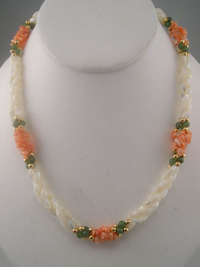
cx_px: 100
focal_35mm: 38
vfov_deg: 49.0
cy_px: 134
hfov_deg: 37.7
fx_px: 293
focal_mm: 8
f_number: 7.6
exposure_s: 1/150
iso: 100
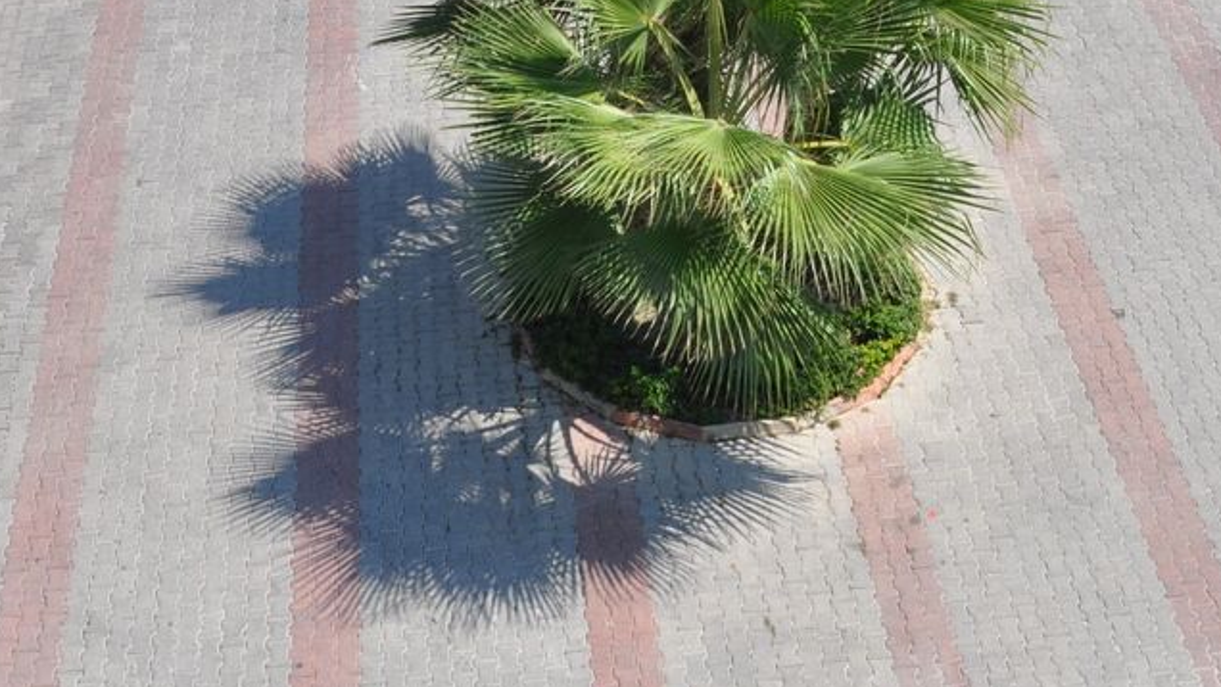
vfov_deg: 15.9
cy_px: -219
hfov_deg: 29.2
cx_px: 808
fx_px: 2331
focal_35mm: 72
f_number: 9
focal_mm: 18
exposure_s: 1/320
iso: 200
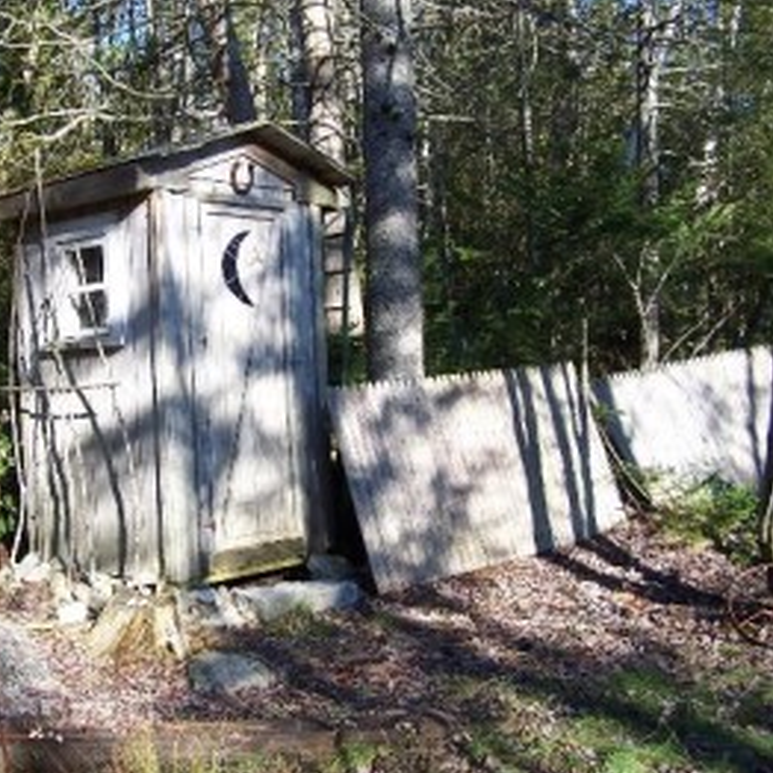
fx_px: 1162
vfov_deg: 36.8
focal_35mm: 46
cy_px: 385
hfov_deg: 36.3
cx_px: 246
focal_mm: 6.3
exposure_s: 1/250
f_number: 2.8
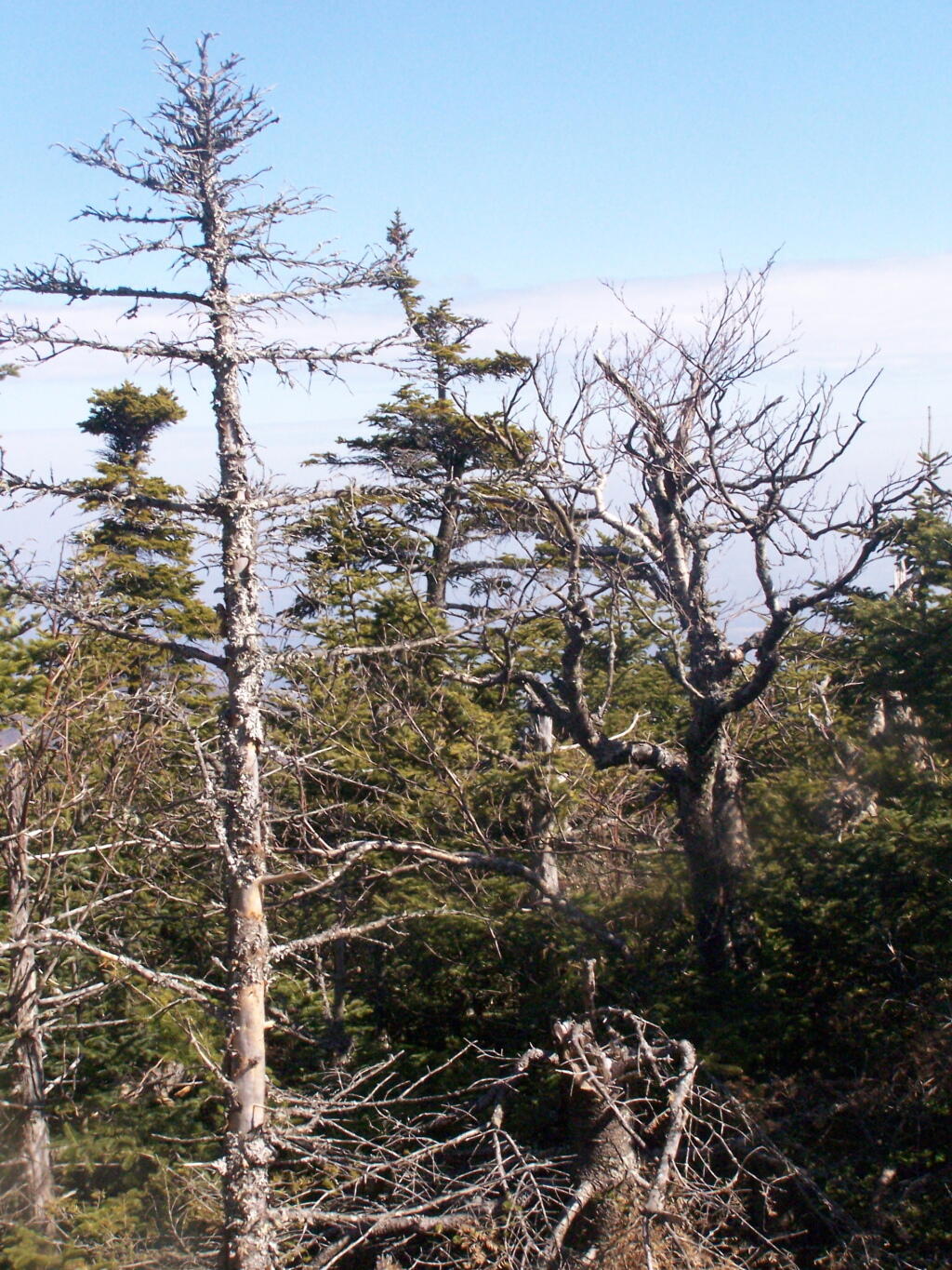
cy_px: 635
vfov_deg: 30.3
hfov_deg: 22.9
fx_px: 2346
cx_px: 476
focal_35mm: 64
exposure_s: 1/800
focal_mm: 10.7
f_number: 6.3
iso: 400
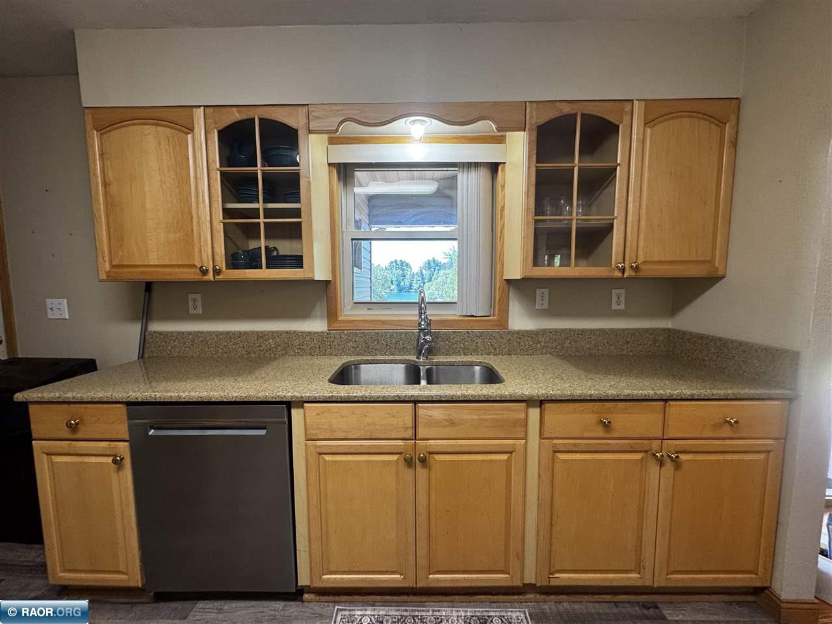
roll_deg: -0.2
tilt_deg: -5.0
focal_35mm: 14
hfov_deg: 102.1
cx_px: 416
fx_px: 336
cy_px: 312
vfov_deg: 85.7
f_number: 2.2
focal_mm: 2.22
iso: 160
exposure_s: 1/120
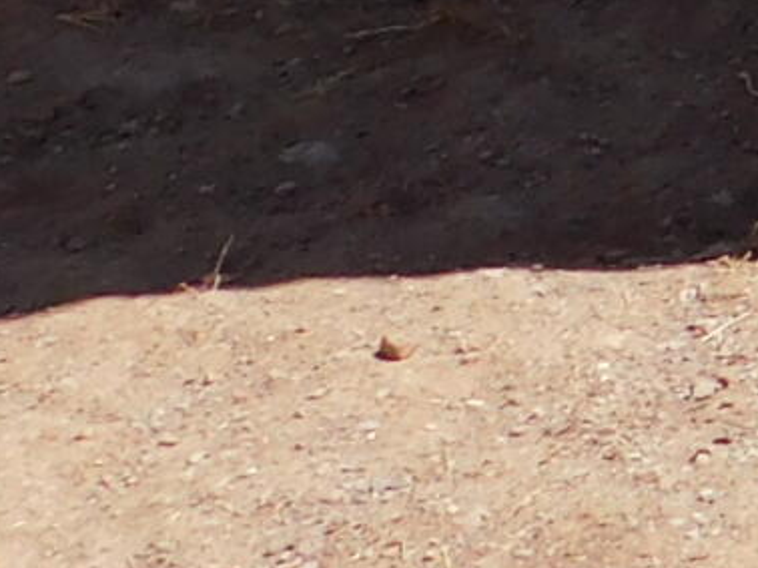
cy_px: -1345
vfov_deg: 4.9
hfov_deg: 6.2
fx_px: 6259
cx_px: 2517
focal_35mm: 286
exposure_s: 1/1000
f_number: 3.5
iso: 125
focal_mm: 6.3
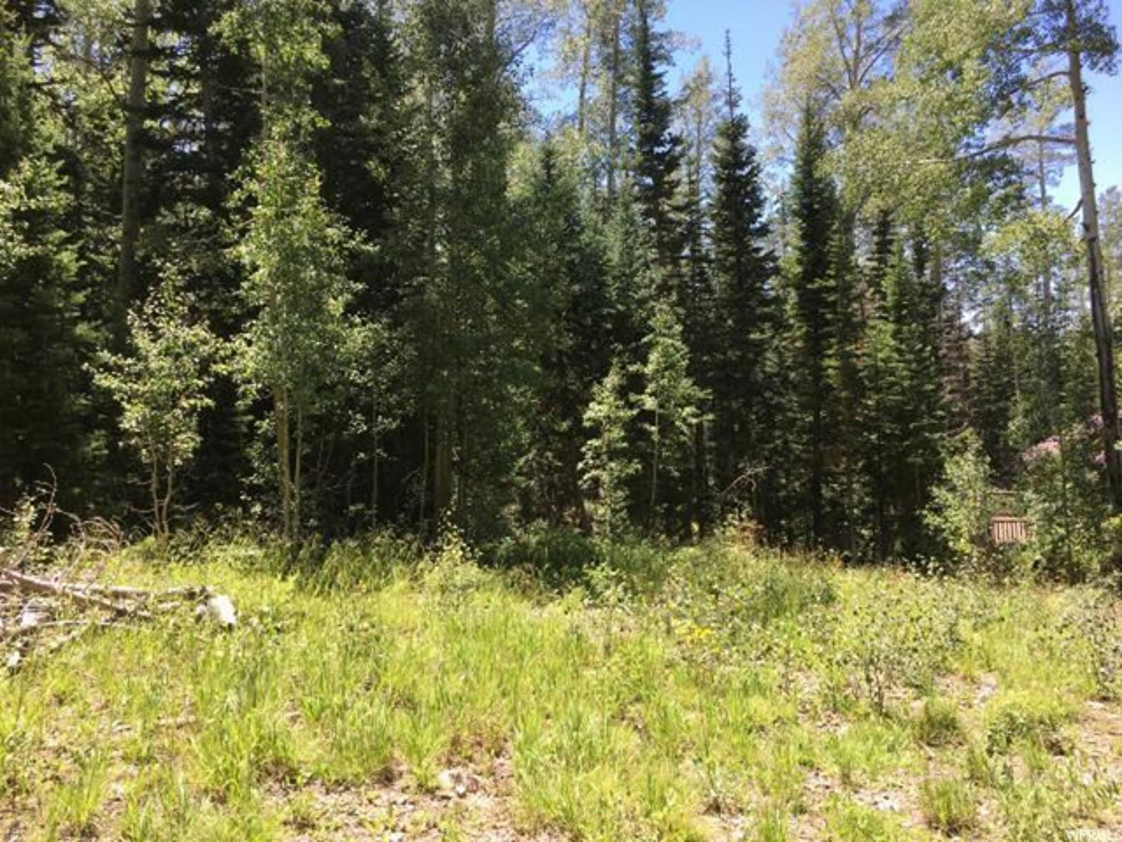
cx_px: 561
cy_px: 421
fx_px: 940
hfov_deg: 61.7
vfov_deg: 48.2
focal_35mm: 29
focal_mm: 4.15
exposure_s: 1/384
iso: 25
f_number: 2.2
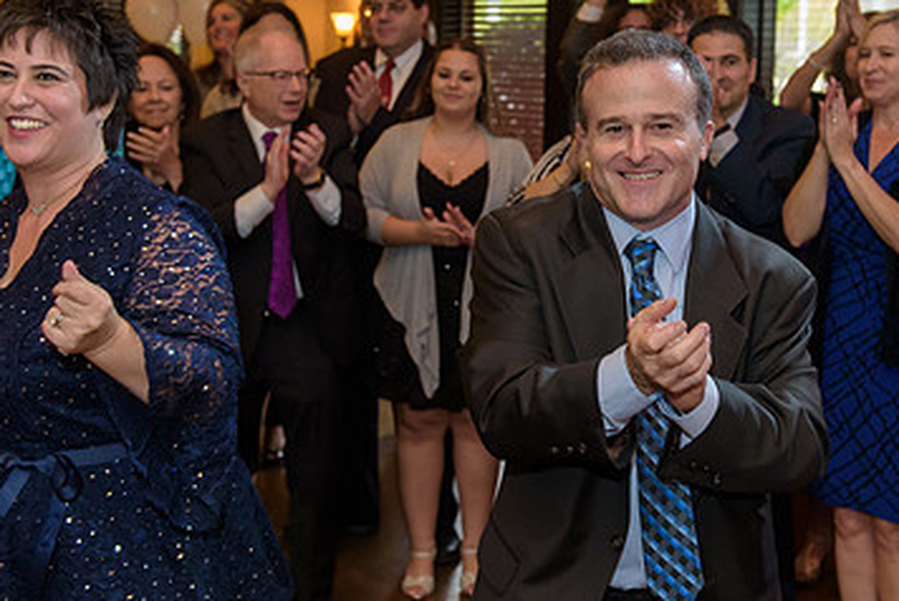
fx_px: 1425
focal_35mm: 57
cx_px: 609
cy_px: 203
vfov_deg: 23.7
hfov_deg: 34.7
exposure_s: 1/125
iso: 1600
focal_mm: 35
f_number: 3.2
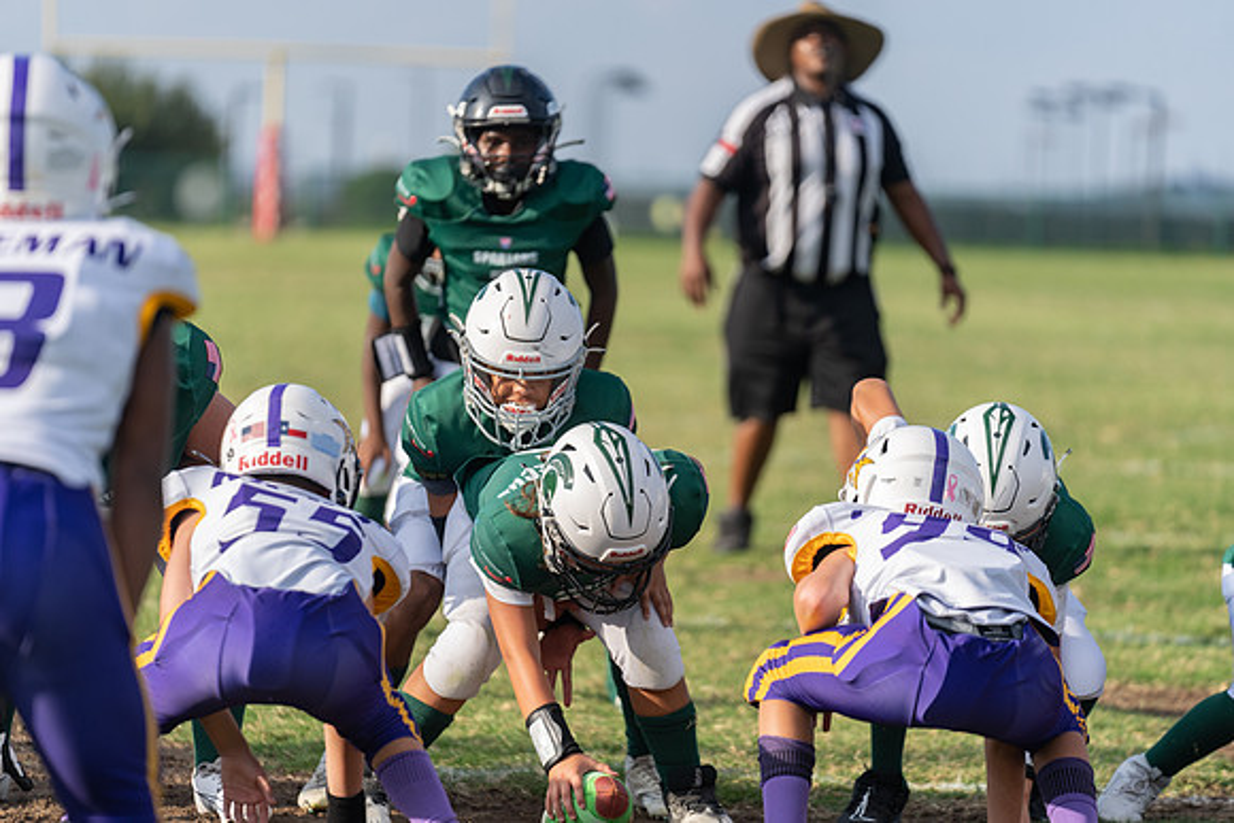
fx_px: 6857
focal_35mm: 200
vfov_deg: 6.9
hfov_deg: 10.3
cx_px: 617
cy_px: 412
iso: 100
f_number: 2.8
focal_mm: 200
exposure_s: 1/1250
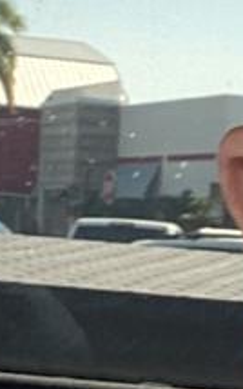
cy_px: 318
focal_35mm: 190
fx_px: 2011
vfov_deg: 11.0
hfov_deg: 6.7
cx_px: 495
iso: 80
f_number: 2.2
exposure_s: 1/122
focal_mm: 2.71
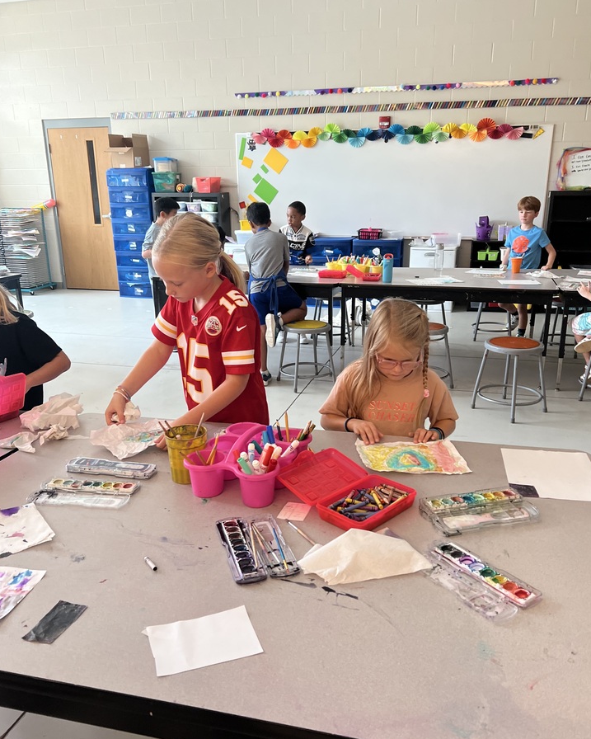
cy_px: 381
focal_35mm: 29
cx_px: 298
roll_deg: +1.9
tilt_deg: -16.6
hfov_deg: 50.0
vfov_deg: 60.4
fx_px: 634
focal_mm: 5.7
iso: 125
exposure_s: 1/120
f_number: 1.5
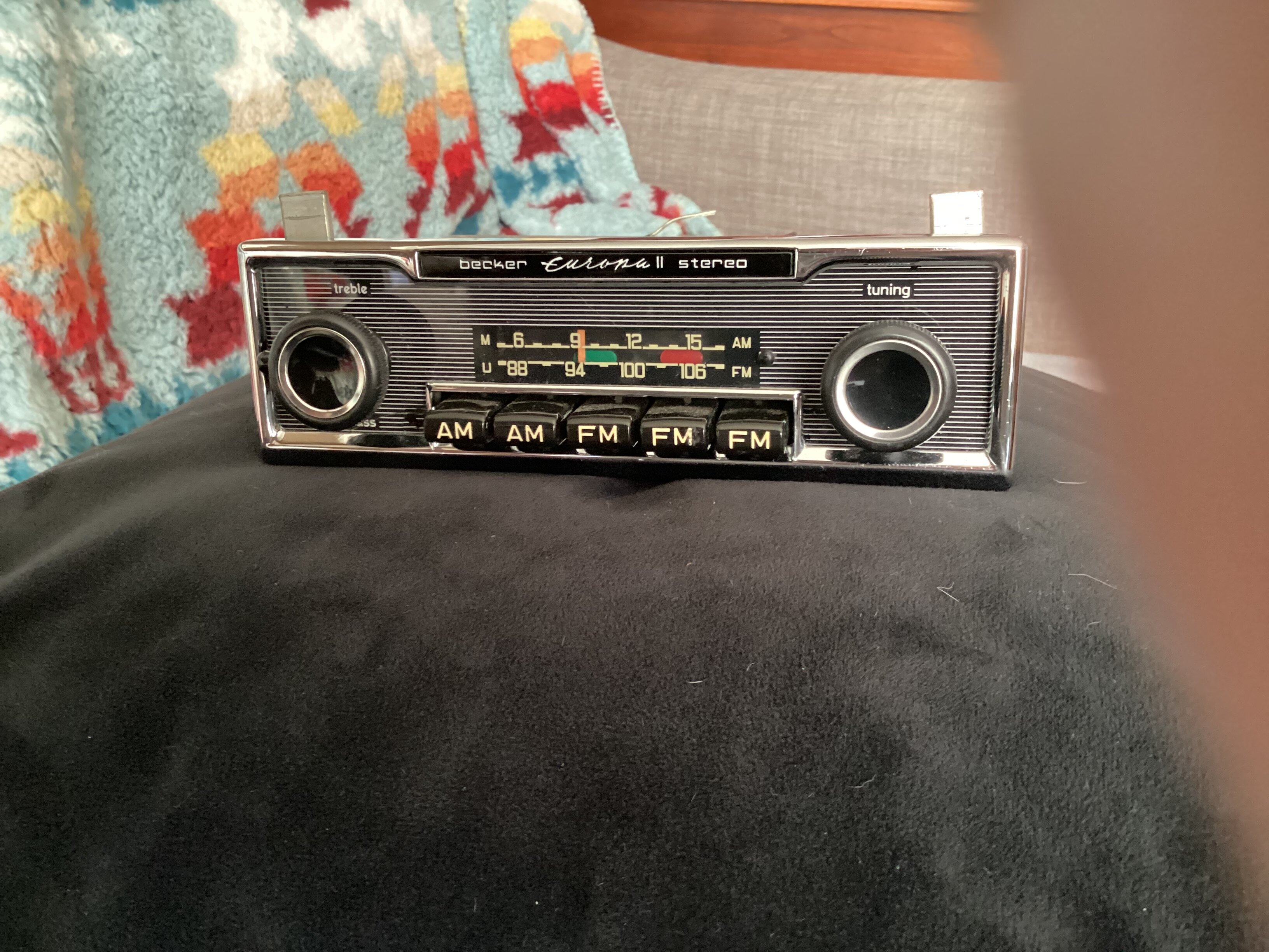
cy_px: 476
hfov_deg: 58.4
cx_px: 634
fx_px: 1136
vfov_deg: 45.4
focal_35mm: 31
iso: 500
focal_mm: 3.3
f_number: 2.4
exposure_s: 1/30
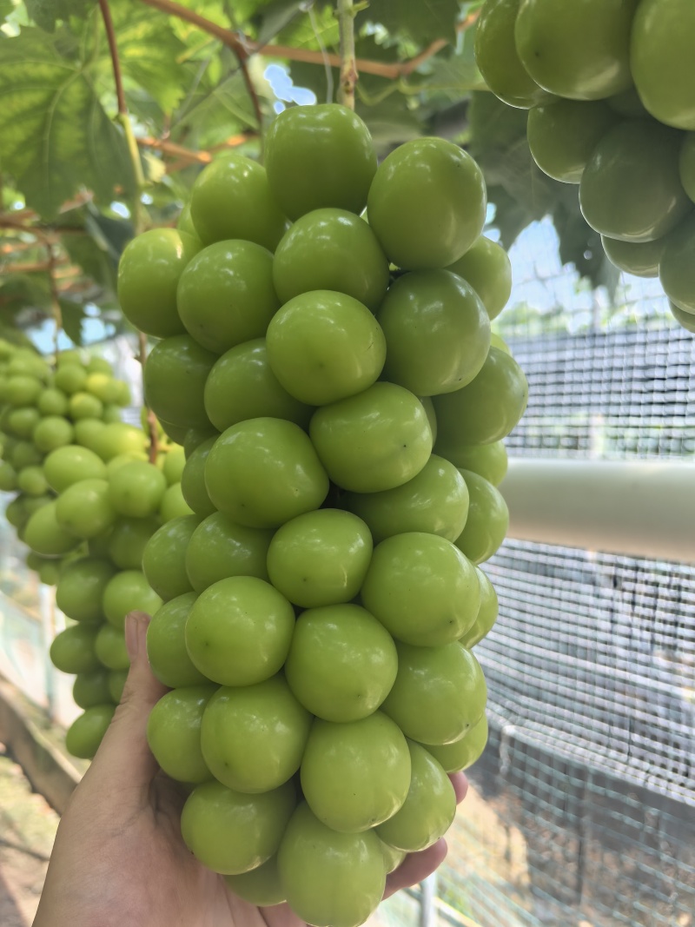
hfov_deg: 51.3
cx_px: 348
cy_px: 464
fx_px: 723
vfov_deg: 65.3
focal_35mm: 27
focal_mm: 5.75
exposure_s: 1/998
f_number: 2
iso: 100
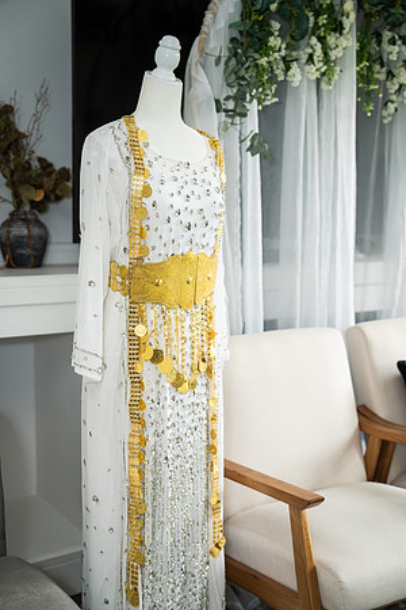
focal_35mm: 45
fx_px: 761
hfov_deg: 29.9
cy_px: 305
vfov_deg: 43.6
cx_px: 203
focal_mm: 45
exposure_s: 1/125
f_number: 2.8
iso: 640
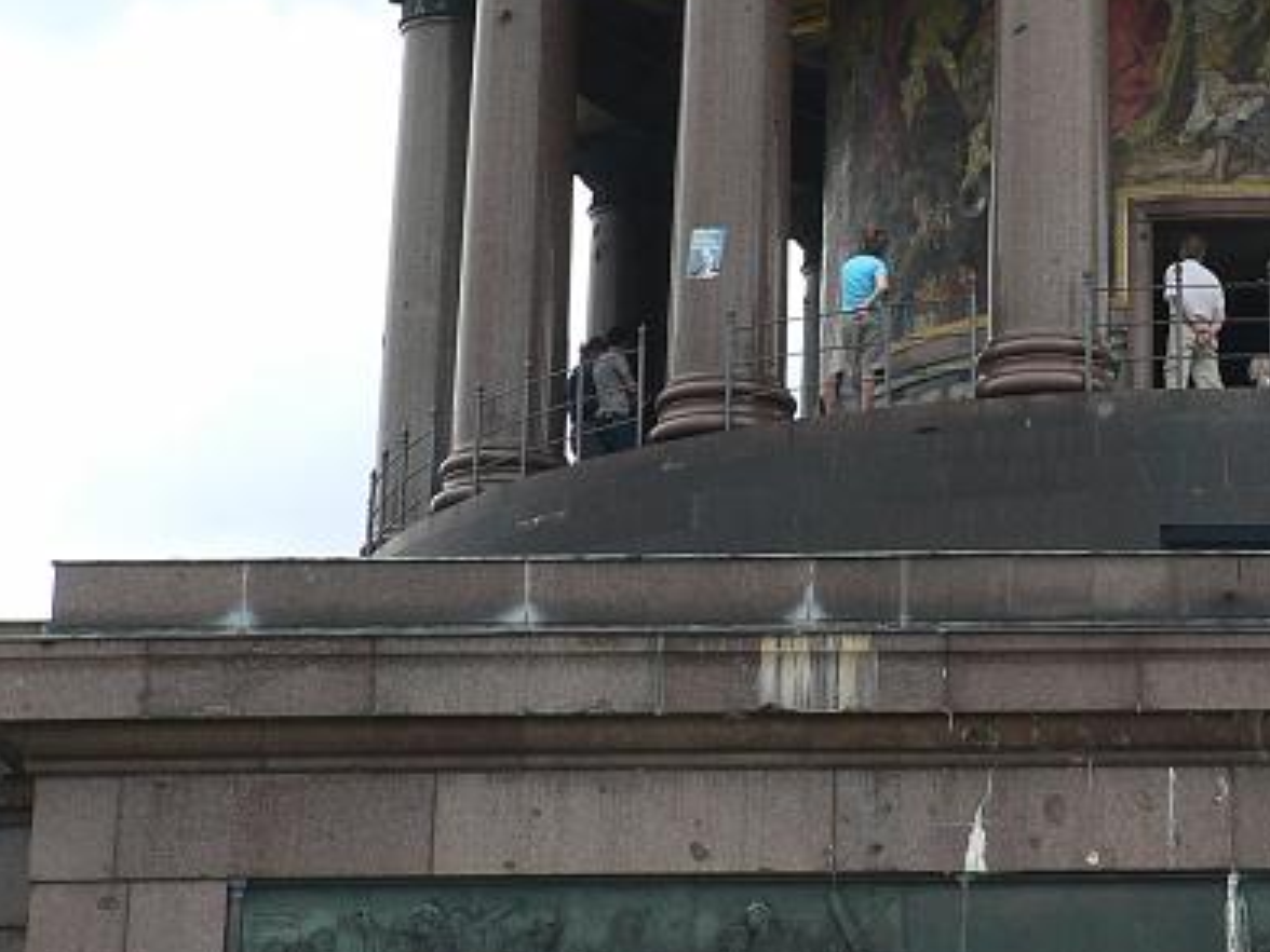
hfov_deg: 13.6
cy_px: 3
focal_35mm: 143
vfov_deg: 10.3
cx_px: 1238
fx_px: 5246
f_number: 4
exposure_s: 1/400
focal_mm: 11.6
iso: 80
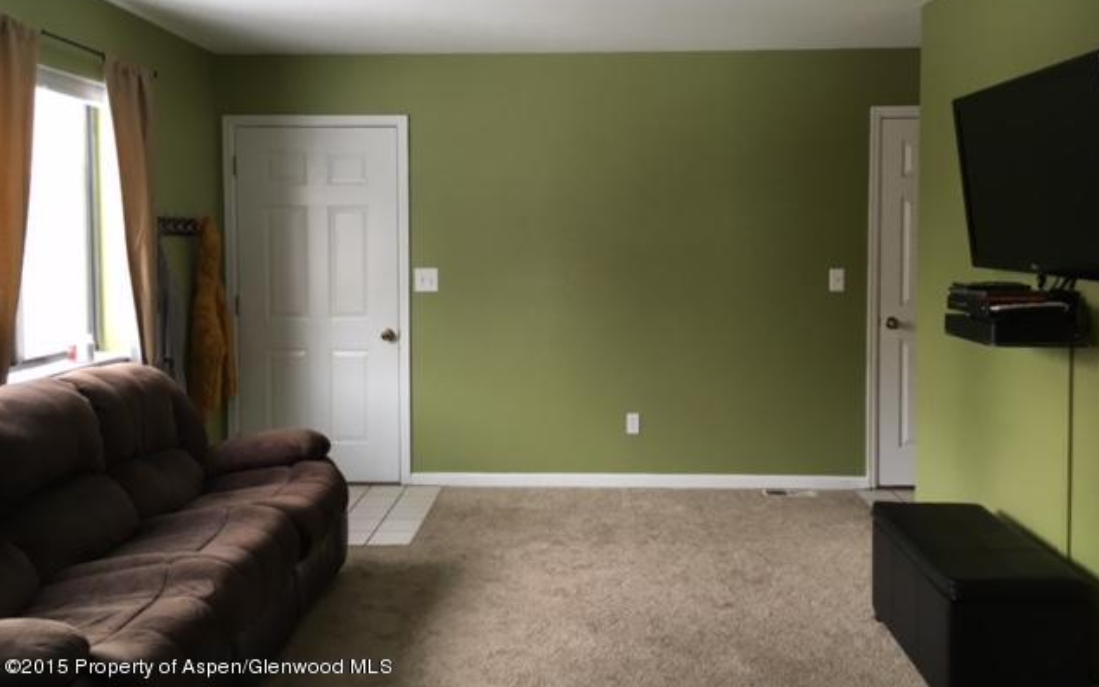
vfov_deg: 40.5
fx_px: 929
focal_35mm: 31
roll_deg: +0.5
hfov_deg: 61.2
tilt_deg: -3.9
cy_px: 286
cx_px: 549
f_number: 2.2
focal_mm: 4.15
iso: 50
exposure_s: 1/30
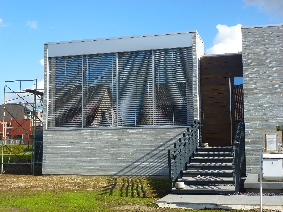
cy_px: 106
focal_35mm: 52
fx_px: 425
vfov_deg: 28.0
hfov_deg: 36.8
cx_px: 142
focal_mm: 9.4
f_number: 4.3
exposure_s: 1/500
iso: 100
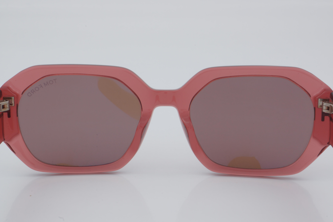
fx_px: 694
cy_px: 111
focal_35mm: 75
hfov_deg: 27.0
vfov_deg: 18.2
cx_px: 166
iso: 100
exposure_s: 1/4
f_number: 32
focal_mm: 50
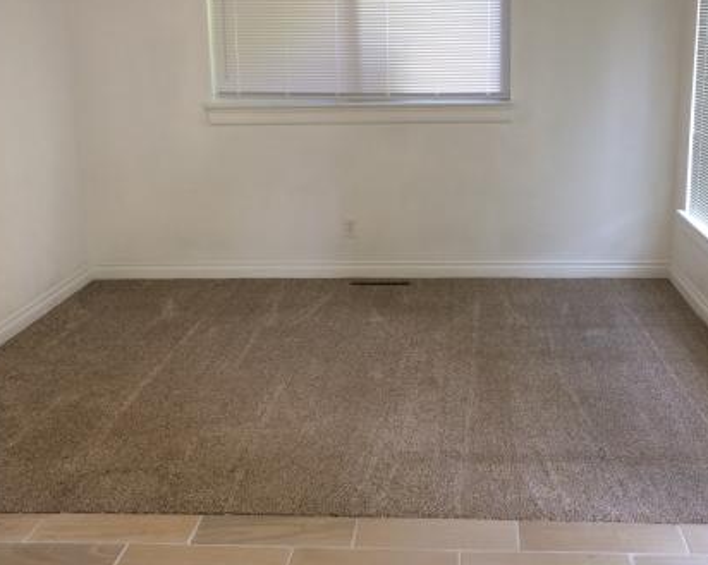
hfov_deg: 41.9
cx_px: 418
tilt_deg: -12.9
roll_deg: -0.1
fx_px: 921
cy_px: 237
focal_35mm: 44
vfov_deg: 34.0
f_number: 2.2
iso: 40
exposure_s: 1/40
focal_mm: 4.15
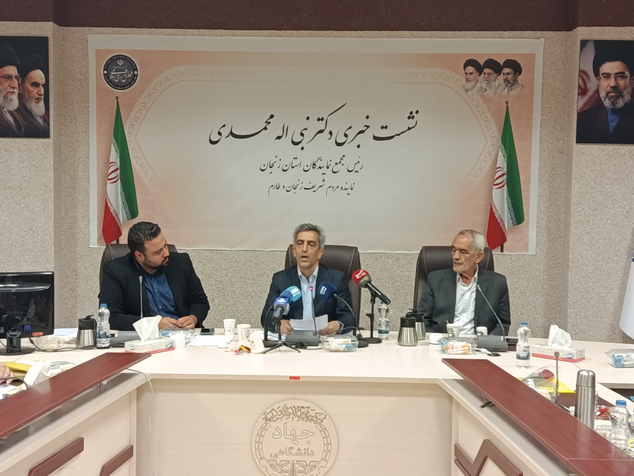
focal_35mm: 48
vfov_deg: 30.3
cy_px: 238
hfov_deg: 39.7
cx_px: 317
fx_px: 879
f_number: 1.7
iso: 796
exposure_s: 1/50
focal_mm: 5.24
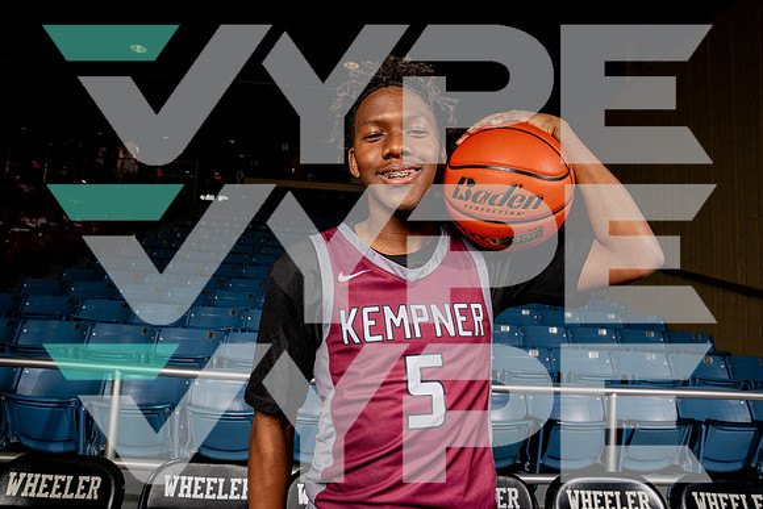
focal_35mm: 24
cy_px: 254
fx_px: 509
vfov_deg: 53.2
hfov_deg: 73.7
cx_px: 382
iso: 250
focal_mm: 24
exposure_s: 1/125
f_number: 7.1
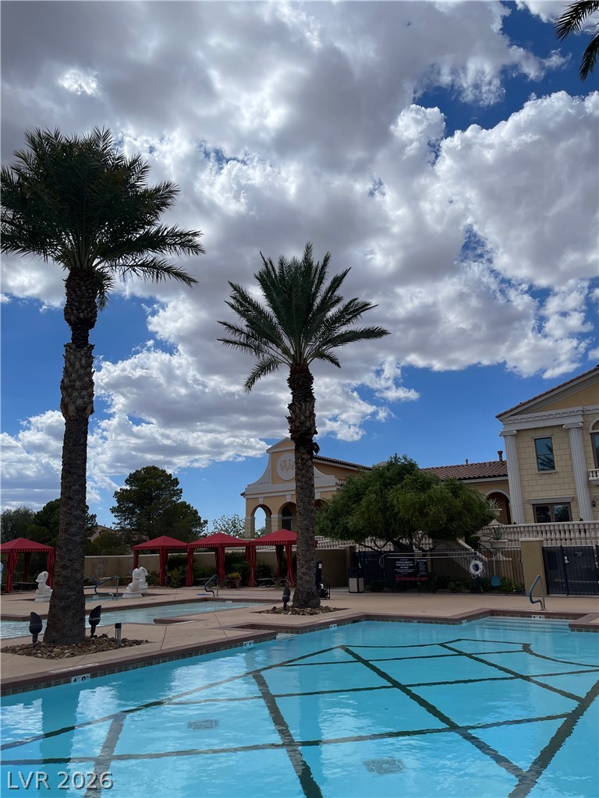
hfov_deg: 54.9
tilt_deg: +14.5
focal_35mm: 25
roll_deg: -0.6
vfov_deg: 69.4
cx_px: 300
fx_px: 577
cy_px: 399
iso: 32
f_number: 1.6
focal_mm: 5.1
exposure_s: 1/8547
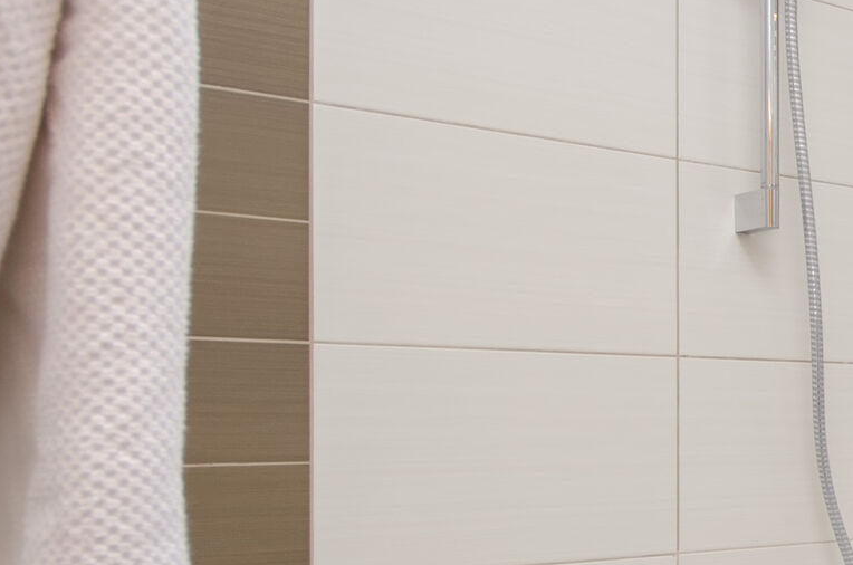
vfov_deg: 24.1
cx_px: 1357
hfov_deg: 25.0
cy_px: 467
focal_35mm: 55
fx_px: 1300
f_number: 7.1
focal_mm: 10
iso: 100
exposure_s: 1/50
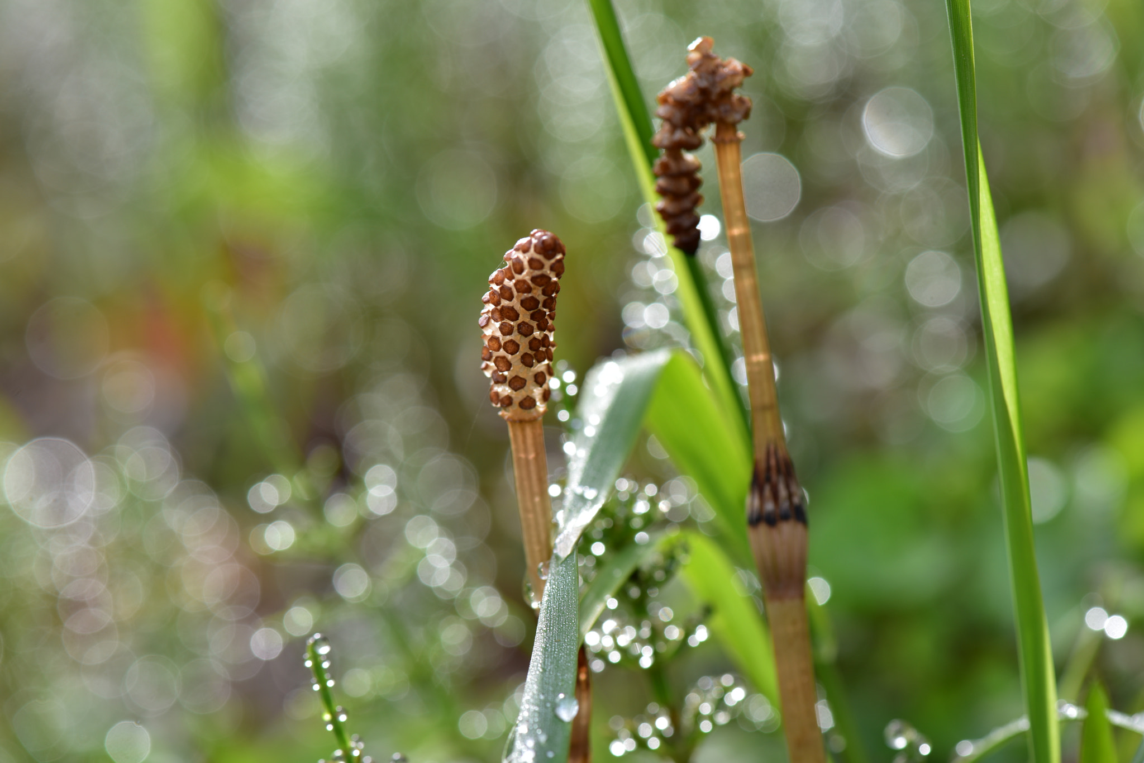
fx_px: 3336
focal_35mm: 105
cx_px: 572
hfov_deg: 19.5
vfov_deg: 13.0
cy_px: 382
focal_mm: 105
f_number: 9
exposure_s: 1/25
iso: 80
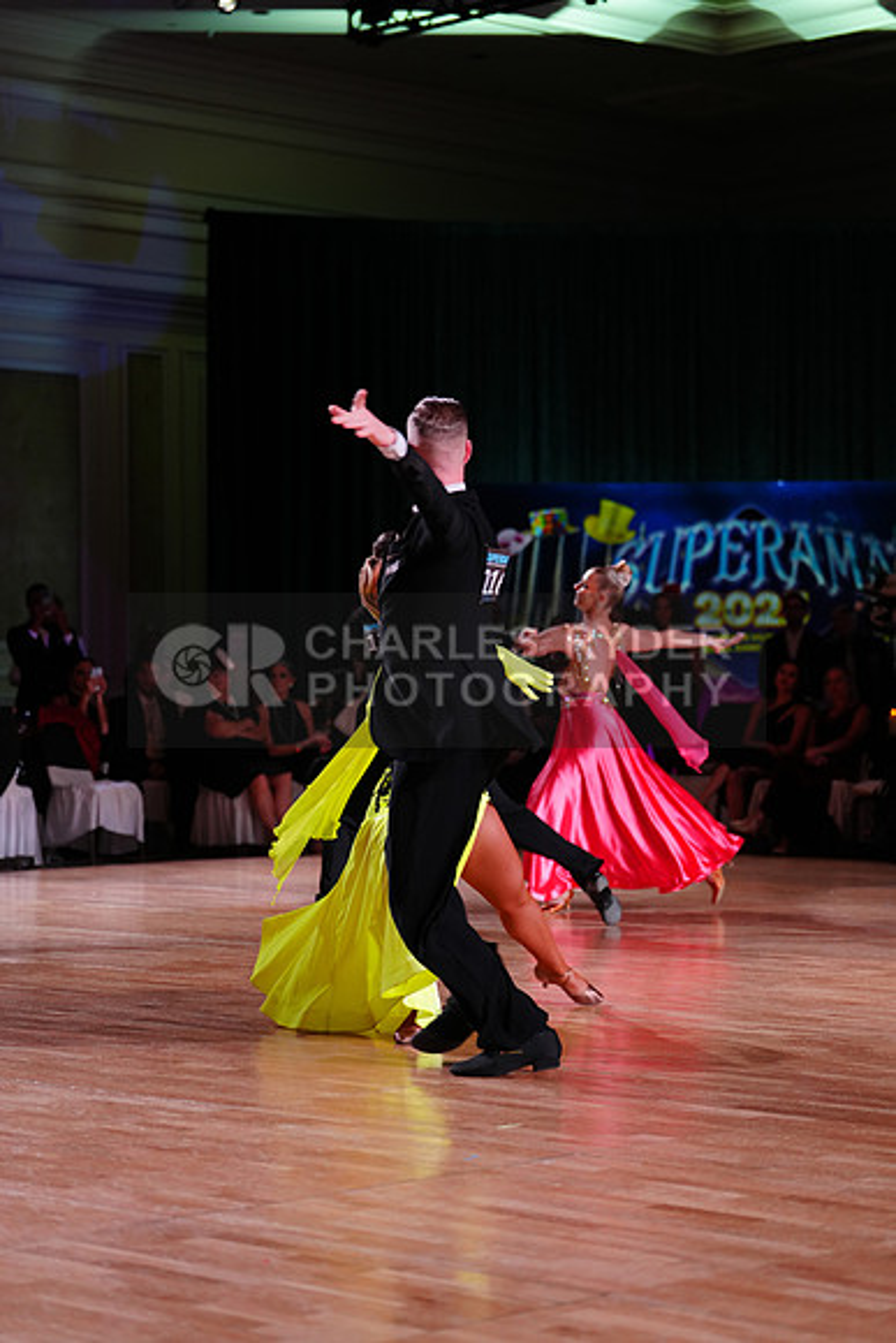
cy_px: 672
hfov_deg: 16.7
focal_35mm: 82
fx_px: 3059
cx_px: 448
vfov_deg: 24.8
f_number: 2.8
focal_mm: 82
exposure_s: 1/400
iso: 1250
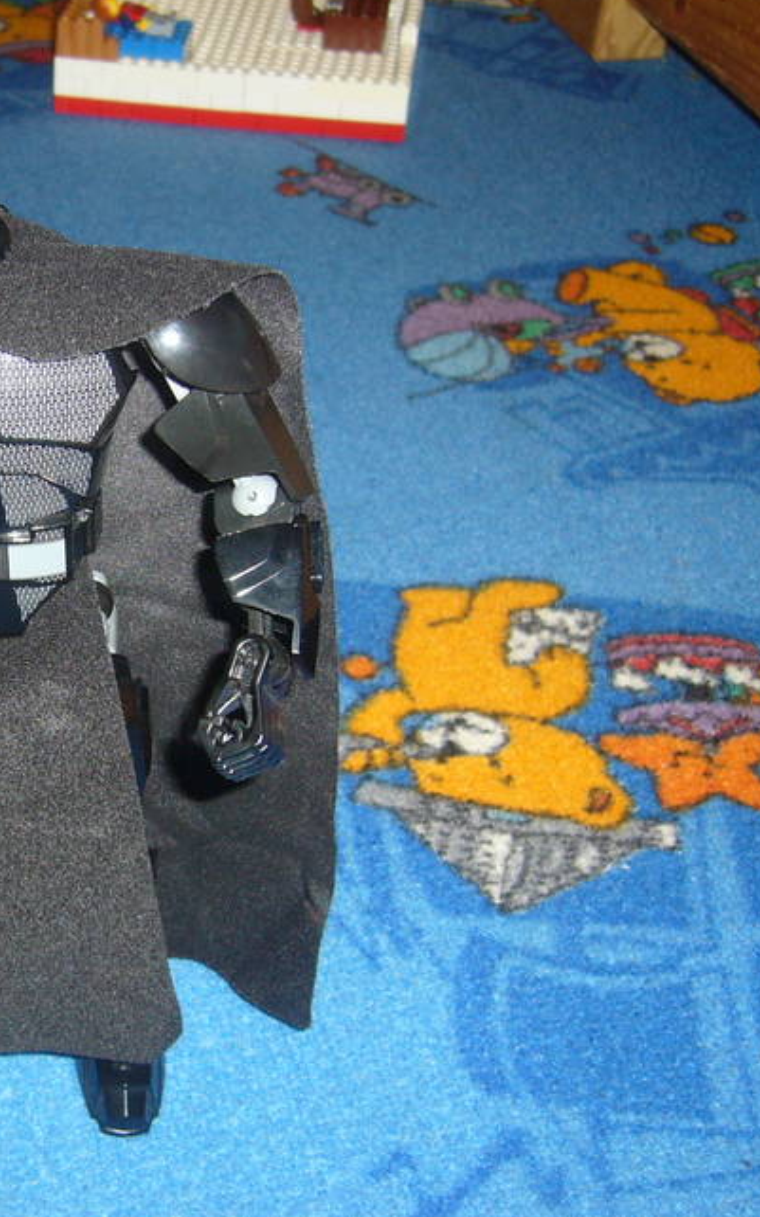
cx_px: 28
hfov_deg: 23.9
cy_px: 581
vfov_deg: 38.9
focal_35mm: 52
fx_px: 1724
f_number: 2.8
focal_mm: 5.8
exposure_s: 1/30
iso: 100
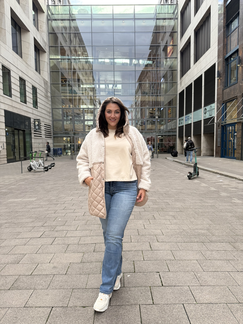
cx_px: 122
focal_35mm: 24
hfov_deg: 56.8
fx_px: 225
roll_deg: +1.2
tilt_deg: -3.1
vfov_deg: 71.6
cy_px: 162
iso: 100
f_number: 1.78
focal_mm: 6.76
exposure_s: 1/312
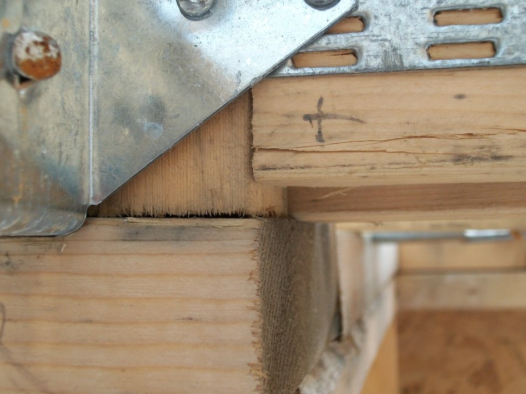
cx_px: 268
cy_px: 169
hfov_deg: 33.2
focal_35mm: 58
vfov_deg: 25.2
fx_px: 881
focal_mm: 8.8
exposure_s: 1/160
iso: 80
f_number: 3.6
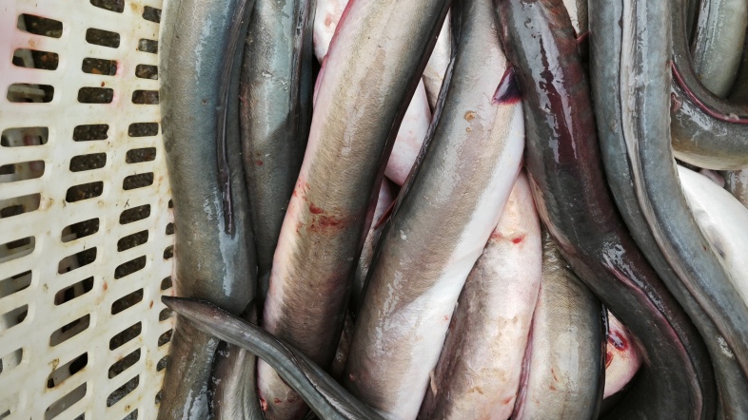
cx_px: 372
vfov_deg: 32.9
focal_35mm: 34
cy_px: 42
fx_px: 674
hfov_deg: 58.0
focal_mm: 5.43
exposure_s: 1/268
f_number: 1.8
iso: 125
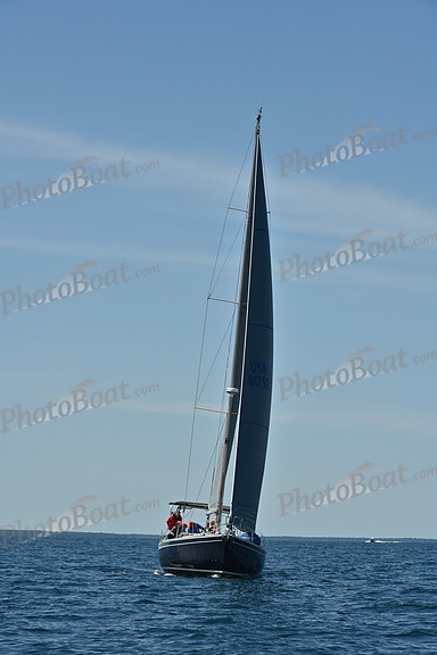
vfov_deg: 15.1
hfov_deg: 10.1
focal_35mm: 136
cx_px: 219
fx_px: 2476
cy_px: 329
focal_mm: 135
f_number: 11
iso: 320
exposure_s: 1/1000
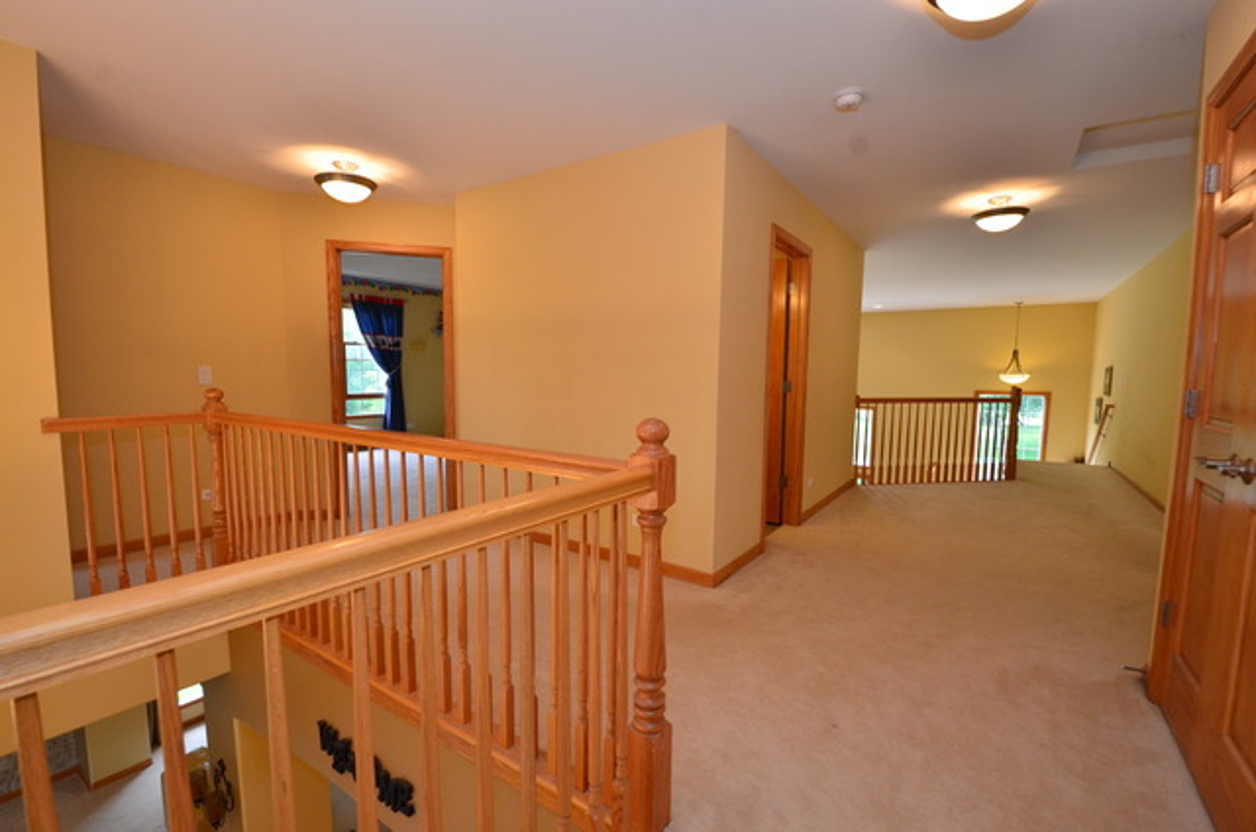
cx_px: 628
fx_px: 522
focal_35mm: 15
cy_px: 416
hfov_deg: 100.5
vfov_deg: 77.1
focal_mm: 10
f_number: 7.1
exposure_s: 1/60
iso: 800
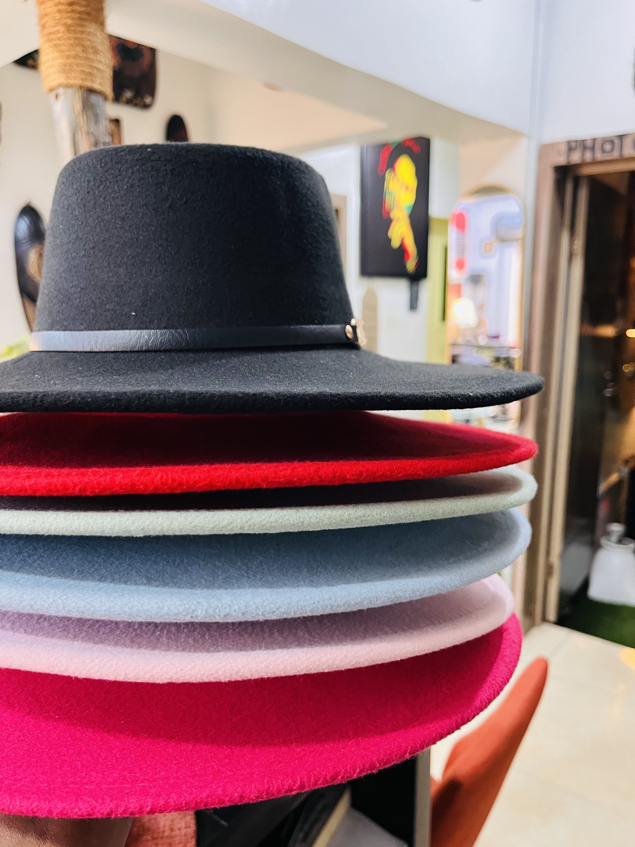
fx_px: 636
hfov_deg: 53.1
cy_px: 424
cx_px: 318
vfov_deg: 67.3
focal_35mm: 26
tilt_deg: -11.2
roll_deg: +0.9
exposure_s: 1/50
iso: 250
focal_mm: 5.1
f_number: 1.6
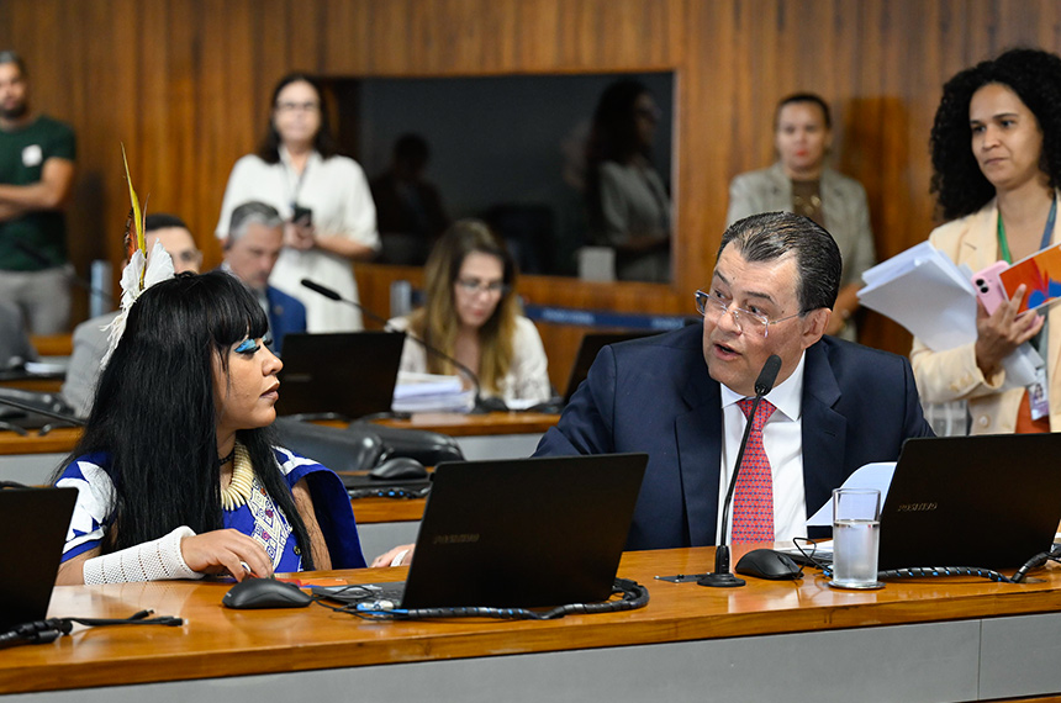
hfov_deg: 17.4
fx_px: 3471
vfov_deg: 11.6
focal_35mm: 118
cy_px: 352
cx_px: 530
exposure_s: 1/160
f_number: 2.8
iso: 1600
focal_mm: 79
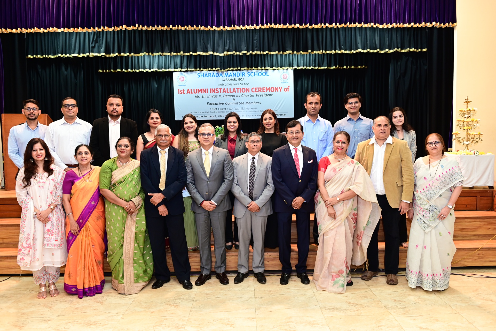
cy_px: 166
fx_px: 372
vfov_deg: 47.9
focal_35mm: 27
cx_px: 248
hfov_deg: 67.4
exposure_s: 1/80
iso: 2000
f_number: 3.5
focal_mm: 27
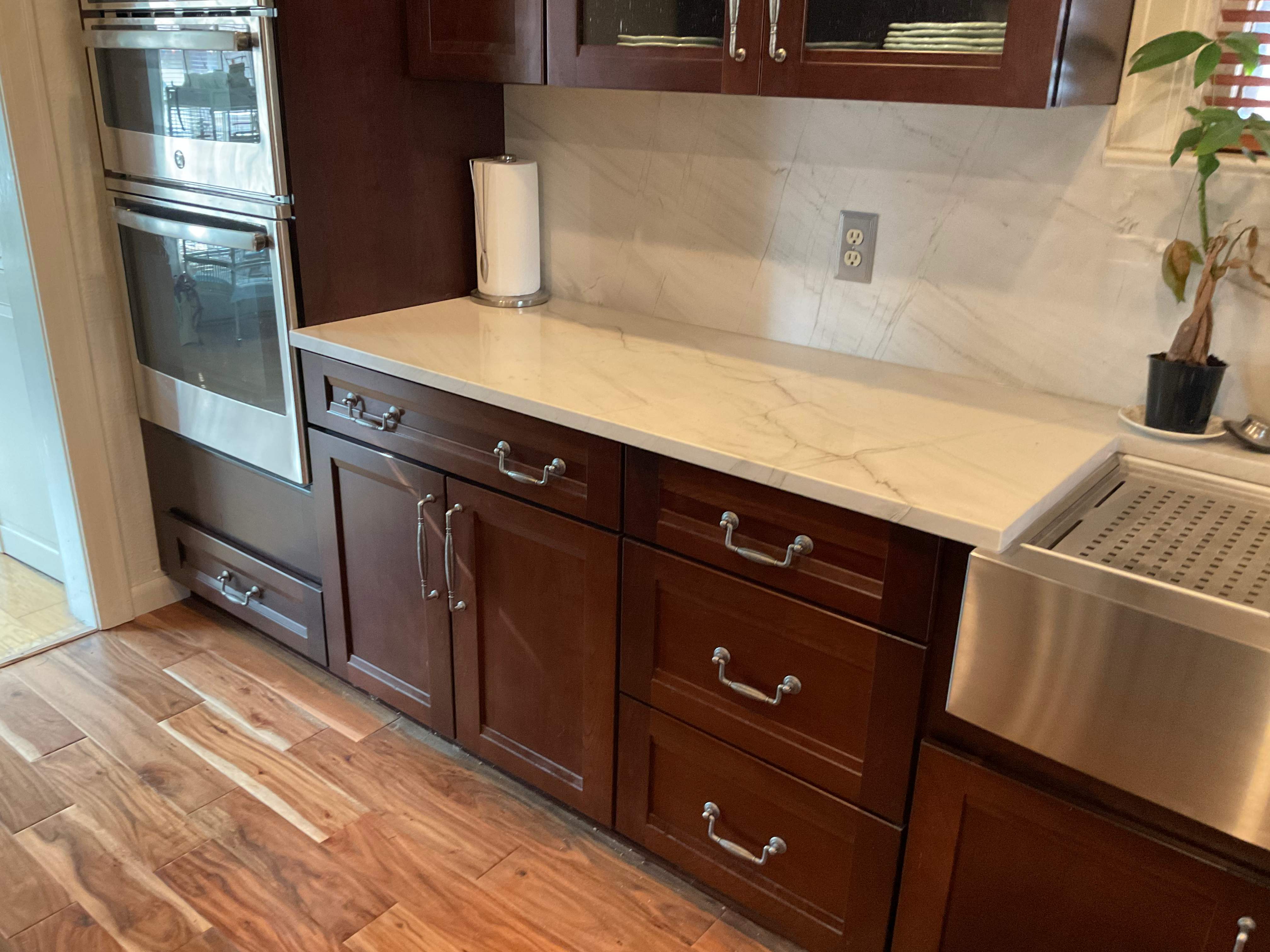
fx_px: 1064
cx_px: 635
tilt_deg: -21.5
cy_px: 476
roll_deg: -0.6
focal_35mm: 29
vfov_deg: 48.2
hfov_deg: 61.7
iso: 250
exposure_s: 1/40
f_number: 1.8
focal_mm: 3
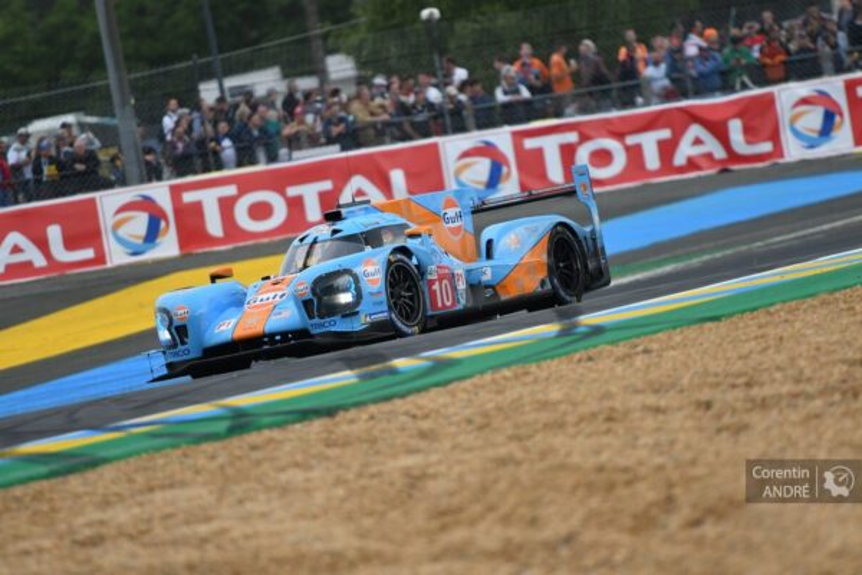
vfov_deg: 4.6
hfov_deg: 6.9
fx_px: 7183
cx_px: 431
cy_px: 288
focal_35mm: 300
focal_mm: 200
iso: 640
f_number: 2.8
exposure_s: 1/3200
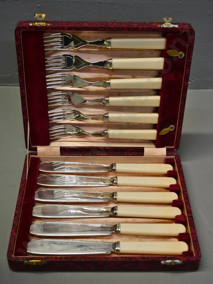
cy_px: 142
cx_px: 106
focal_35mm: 54
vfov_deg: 35.5
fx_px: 443
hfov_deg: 27.0
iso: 1600
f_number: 4.6
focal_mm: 27
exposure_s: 1/250
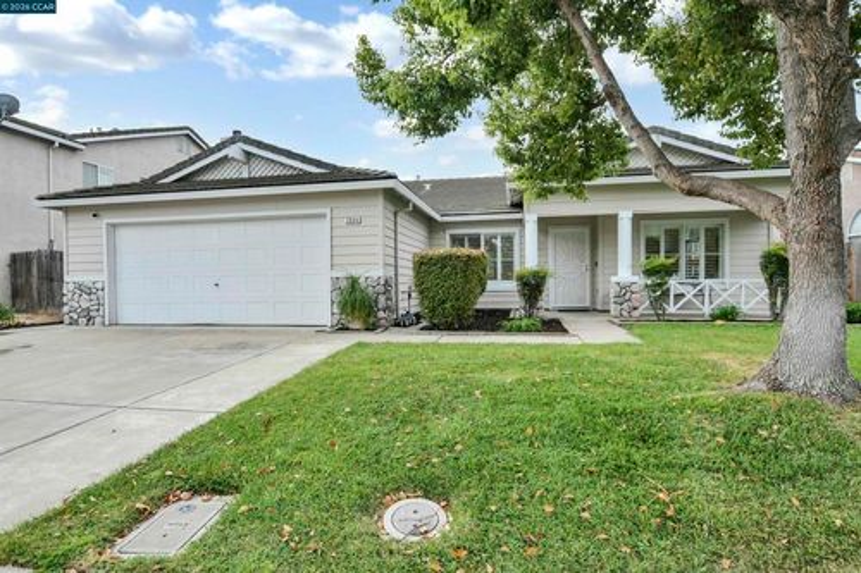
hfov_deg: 100.4
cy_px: 286
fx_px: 359
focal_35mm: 15
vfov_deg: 77.3
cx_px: 430
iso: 200
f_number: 4.5
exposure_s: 1/320
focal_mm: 10
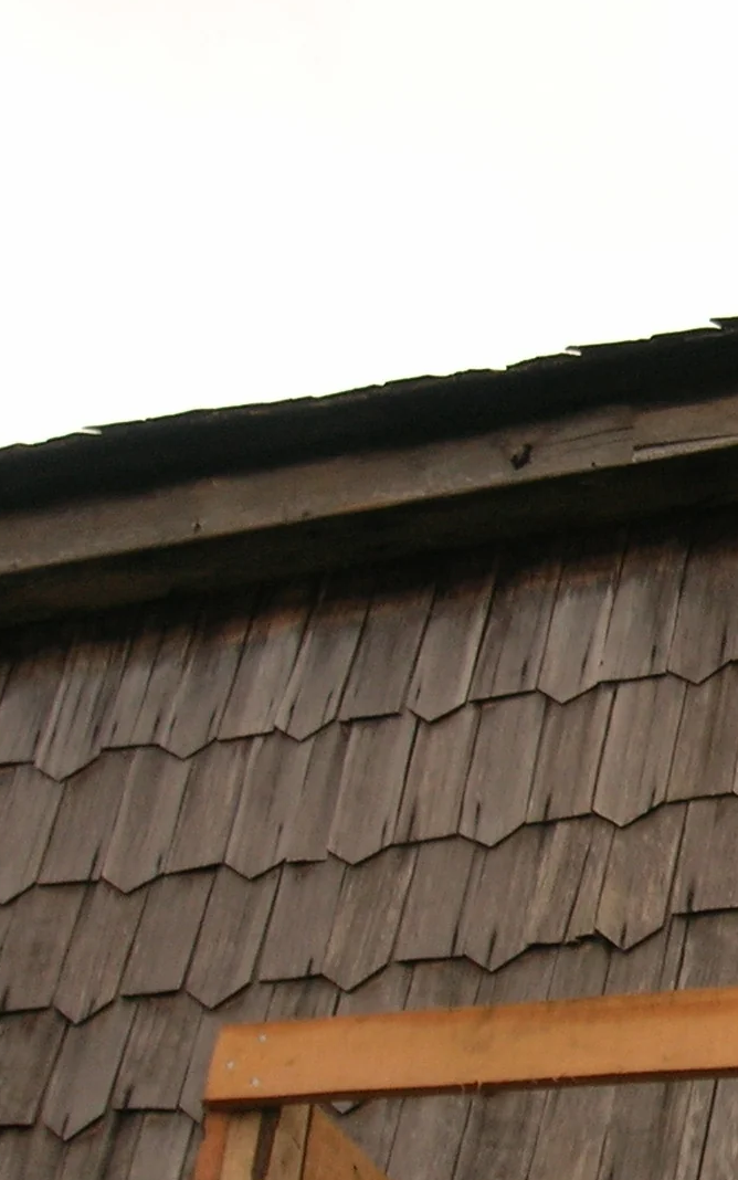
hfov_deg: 11.4
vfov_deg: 19.2
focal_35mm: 108
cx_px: 1243
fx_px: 3474
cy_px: 768
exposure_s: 1/47.6
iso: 50
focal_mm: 7
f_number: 3.1
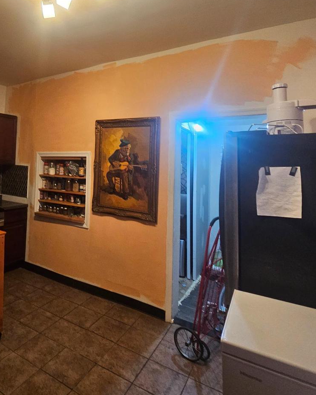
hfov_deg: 62.4
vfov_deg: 76.0
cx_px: 85
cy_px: 144
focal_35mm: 21
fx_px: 246
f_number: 2.2
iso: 320
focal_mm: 2.2
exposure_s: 1/30
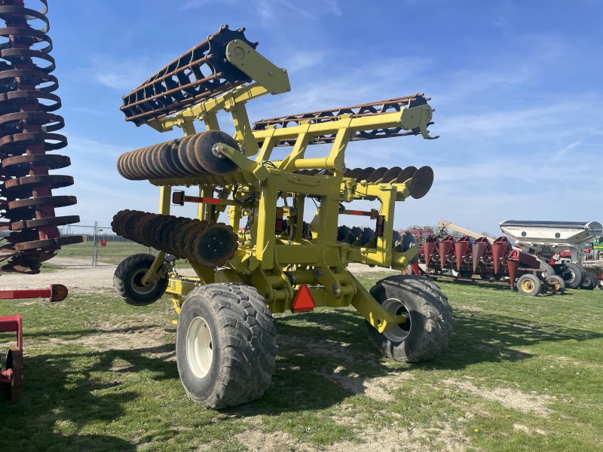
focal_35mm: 26
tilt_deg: +3.1
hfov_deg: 67.3
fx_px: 453
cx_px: 302
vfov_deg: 53.1
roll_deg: -2.4
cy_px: 226
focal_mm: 4.2
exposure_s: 1/3509
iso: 32
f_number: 1.6
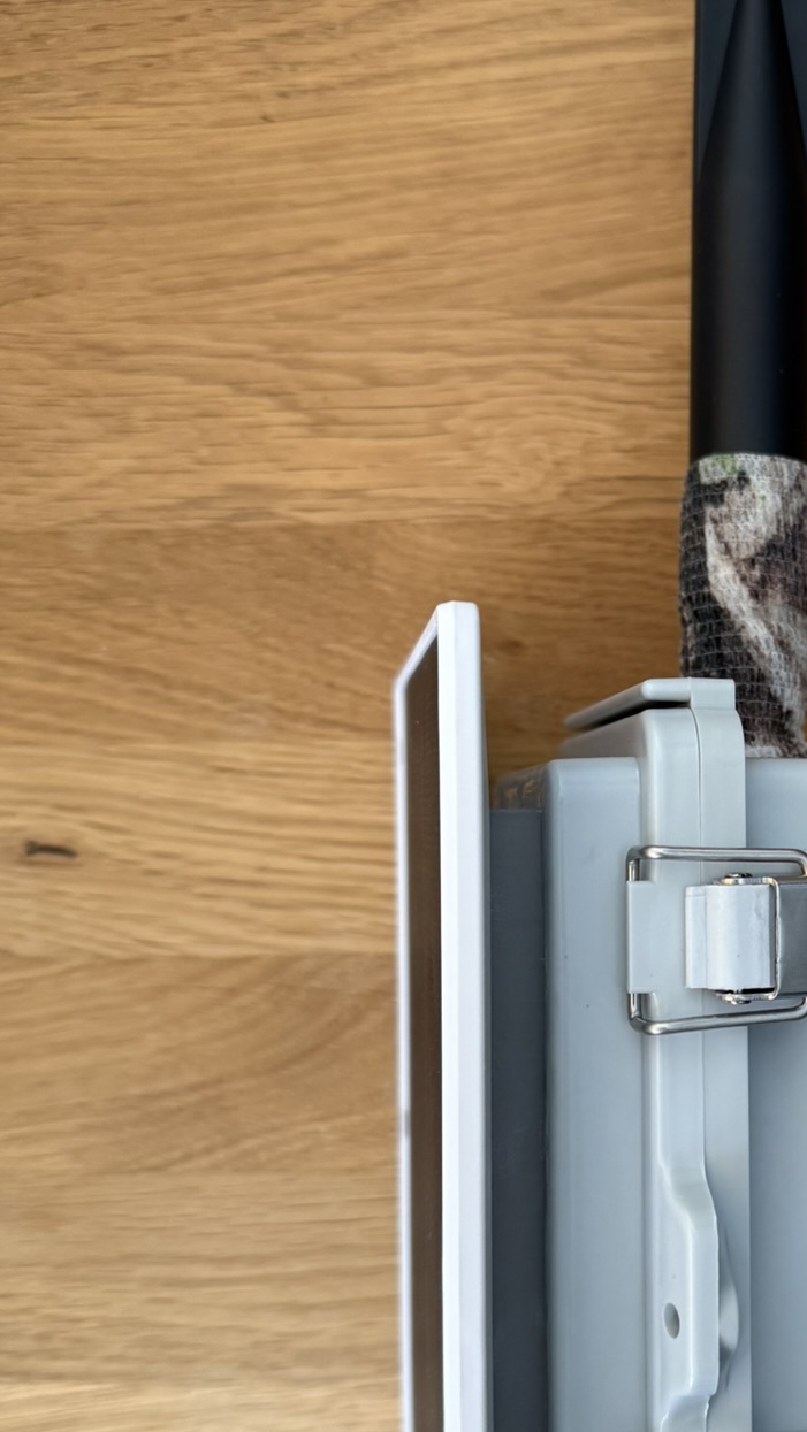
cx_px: 838
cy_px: 811
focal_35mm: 43
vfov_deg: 47.2
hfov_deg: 26.1
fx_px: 1635
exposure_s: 1/77
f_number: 1.78
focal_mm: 6.76
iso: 200
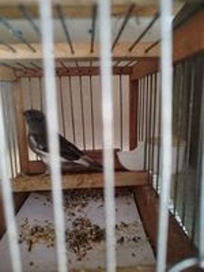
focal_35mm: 24
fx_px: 189
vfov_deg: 71.6
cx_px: 102
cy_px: 136
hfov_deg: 56.8
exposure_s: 1/17
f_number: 1.7
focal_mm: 5.31
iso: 1250
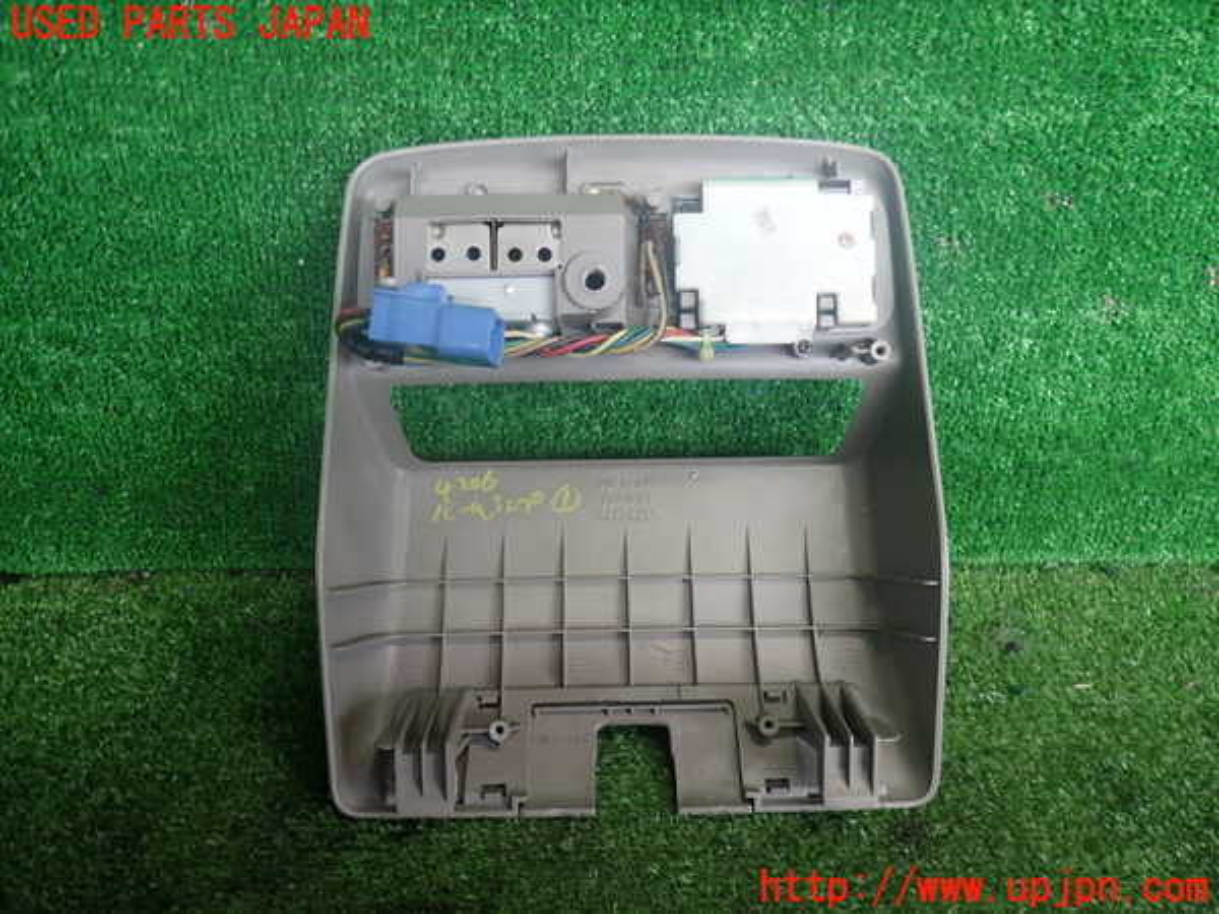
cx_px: 610
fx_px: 1056
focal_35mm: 30
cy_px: 457
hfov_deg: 60.0
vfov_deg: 46.8
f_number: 2.3
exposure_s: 1/60
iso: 200
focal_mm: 5.4
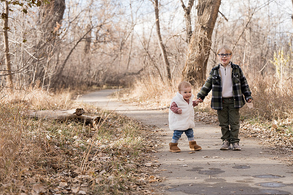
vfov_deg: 17.9
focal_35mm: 76
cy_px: 98
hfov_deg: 26.7
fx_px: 619
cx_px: 147
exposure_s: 1/320
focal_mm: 75
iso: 200
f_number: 4
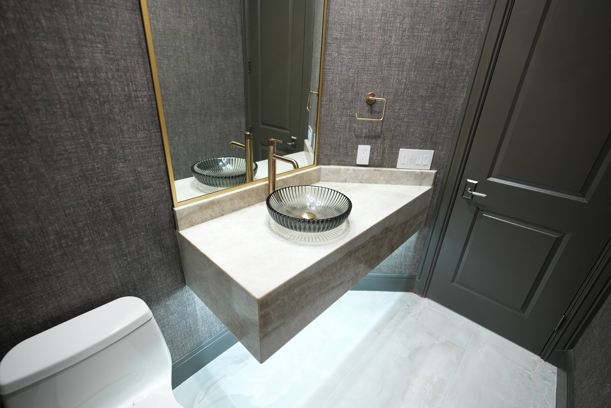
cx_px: 306
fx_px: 272
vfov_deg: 73.8
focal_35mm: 16
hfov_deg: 96.7
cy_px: 204
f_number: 1.8
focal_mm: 16
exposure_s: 1/80
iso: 640
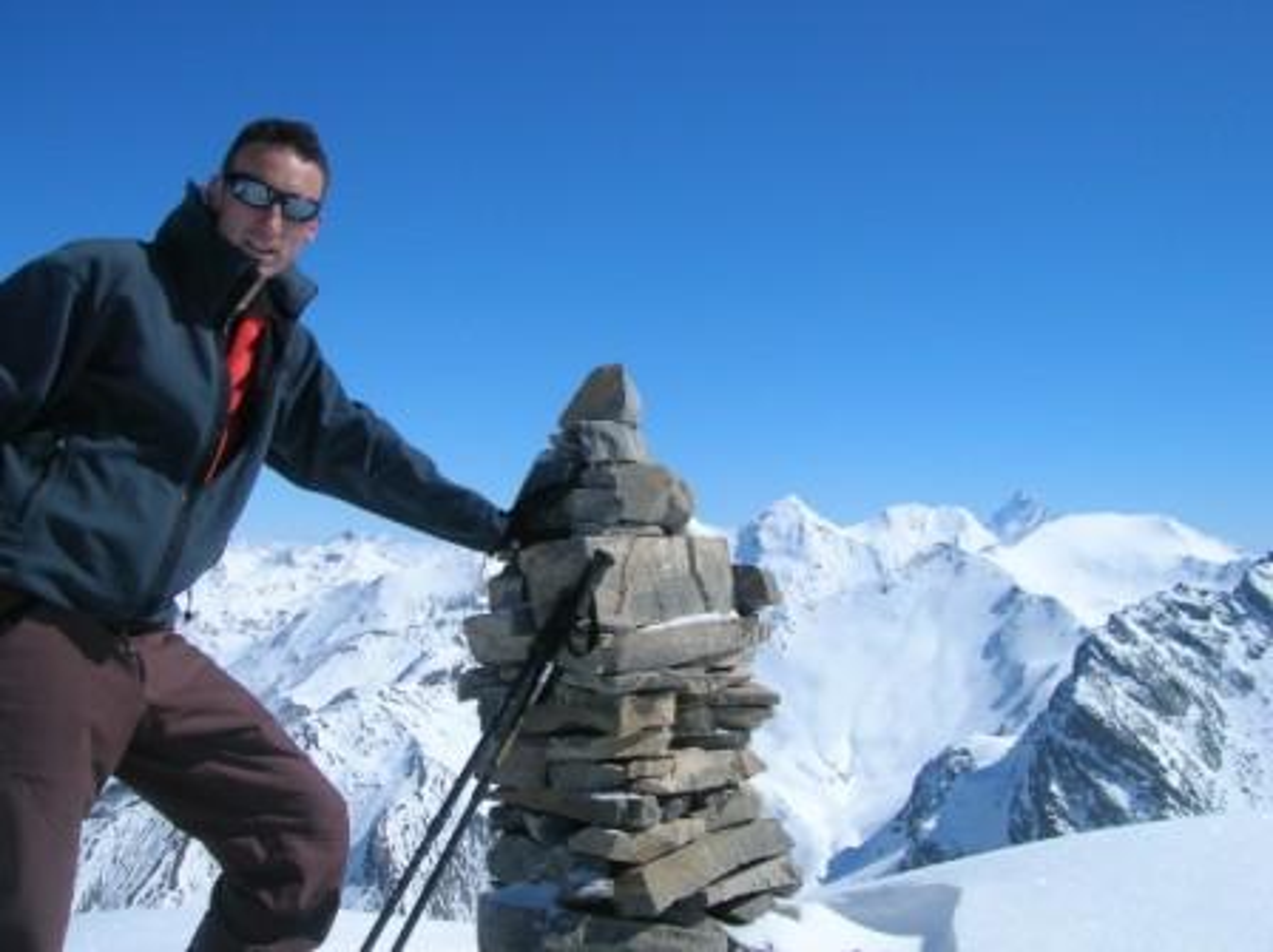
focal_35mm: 34
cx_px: 636
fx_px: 1249
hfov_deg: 54.0
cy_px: 476
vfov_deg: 41.7
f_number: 4.9
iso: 50
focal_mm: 5.7
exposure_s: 1/954
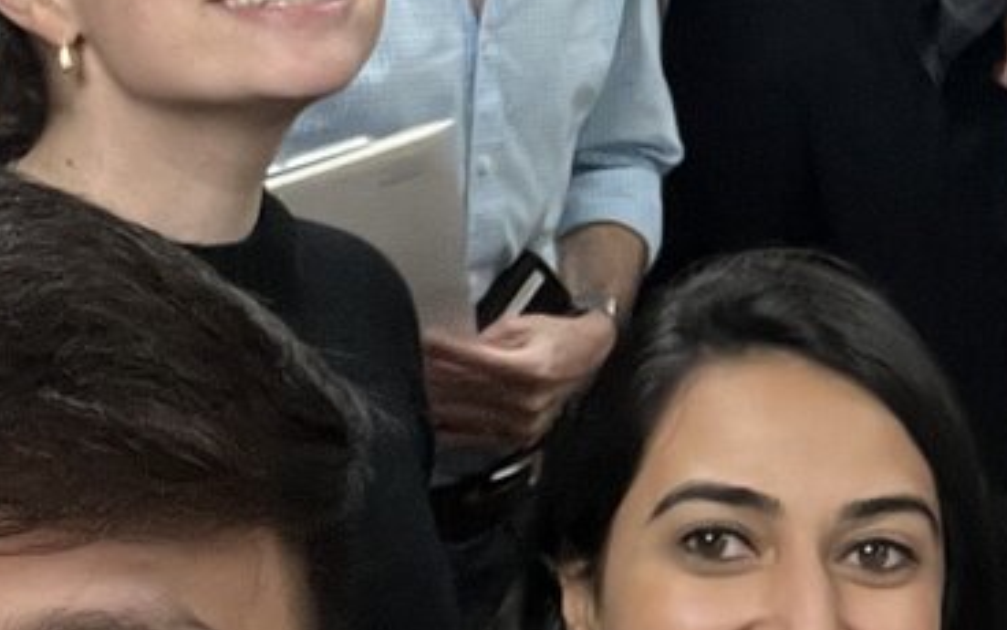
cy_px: 82
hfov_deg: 18.1
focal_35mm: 106
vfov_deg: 12.3
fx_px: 2909
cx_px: 1376
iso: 125
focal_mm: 2.71
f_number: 2.2
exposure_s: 1/60
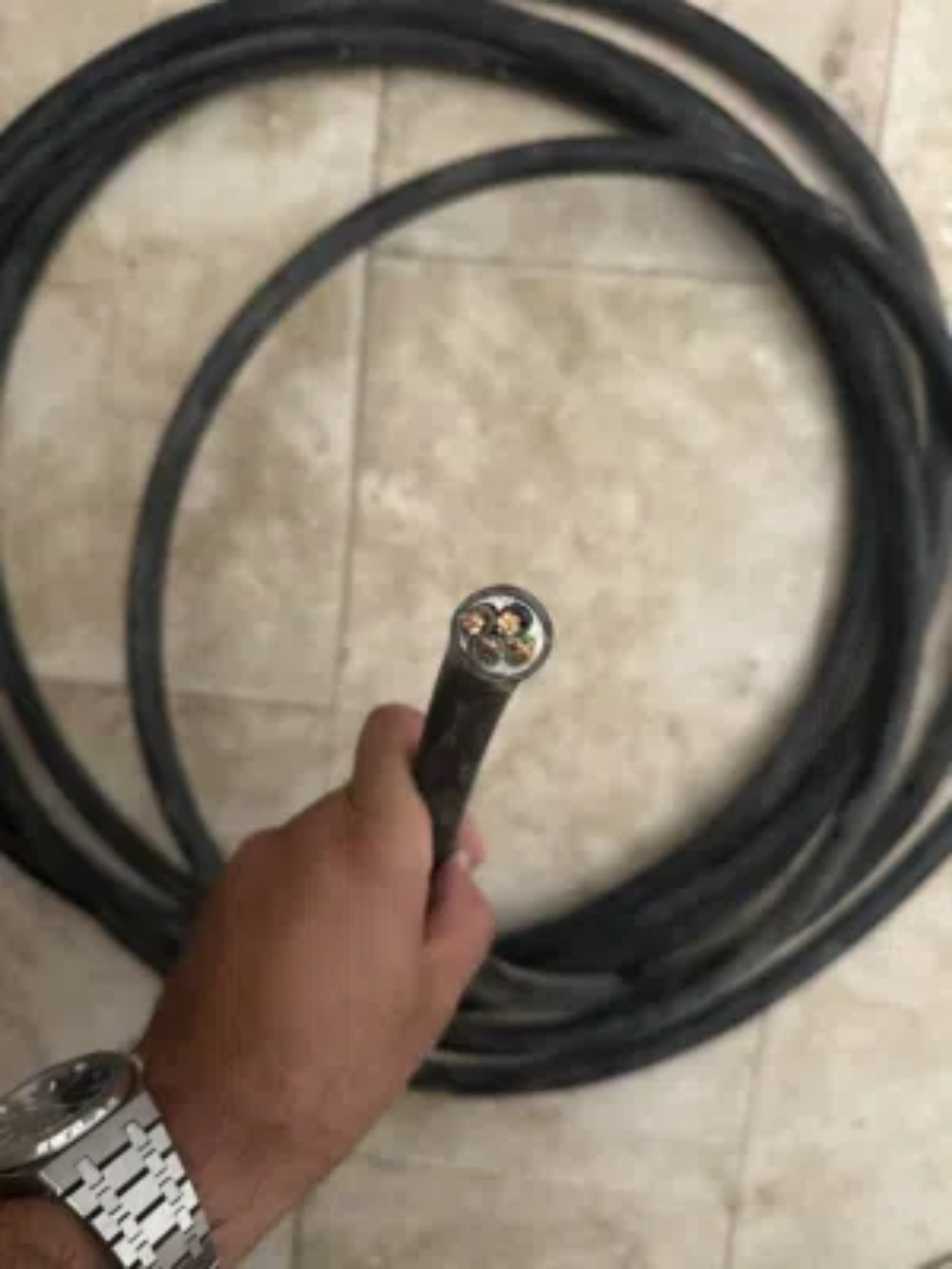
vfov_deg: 71.6
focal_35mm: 24
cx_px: 476
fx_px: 880
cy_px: 634
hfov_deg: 56.8
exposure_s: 1/42
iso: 1000
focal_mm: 6.86
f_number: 1.78
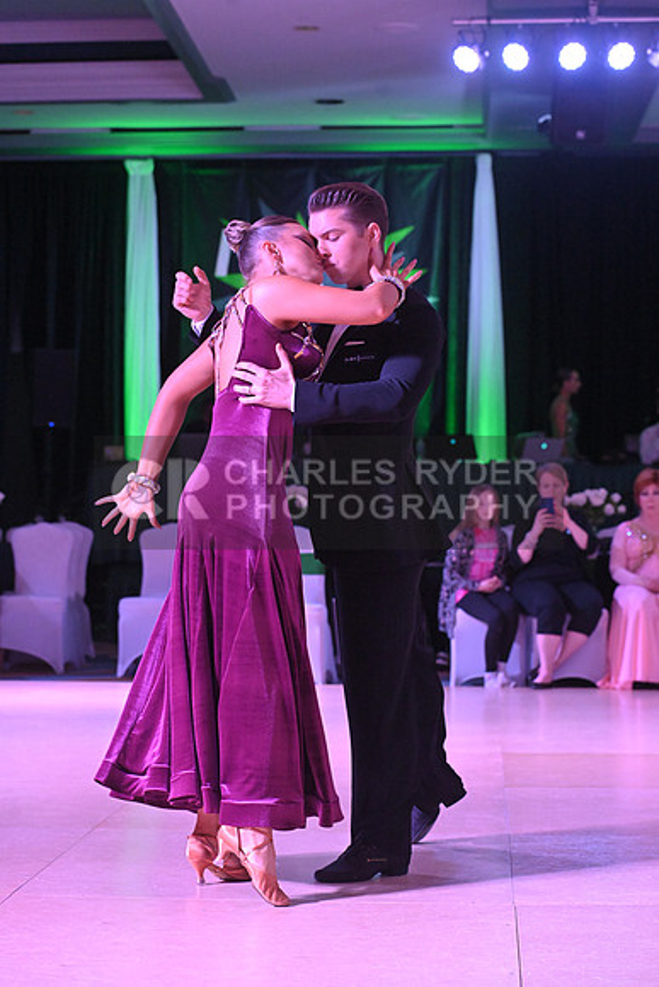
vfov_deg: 24.8
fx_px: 2250
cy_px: 494
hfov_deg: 16.7
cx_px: 330
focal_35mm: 82
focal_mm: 82
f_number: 5.6
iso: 5000
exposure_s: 1/400
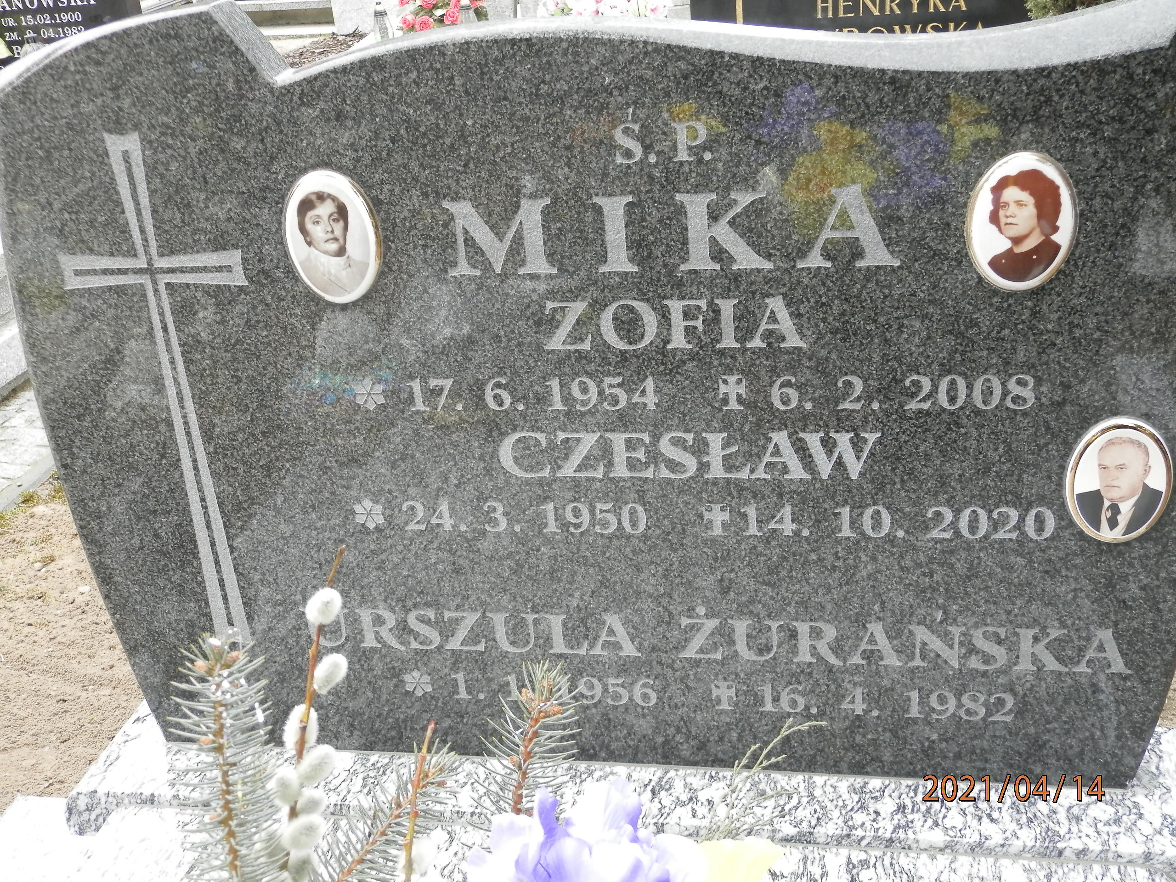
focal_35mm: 40
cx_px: 588
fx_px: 1359
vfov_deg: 36.0
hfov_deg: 46.8
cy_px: 441
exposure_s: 1/100
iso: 125
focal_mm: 7.2
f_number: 3.5
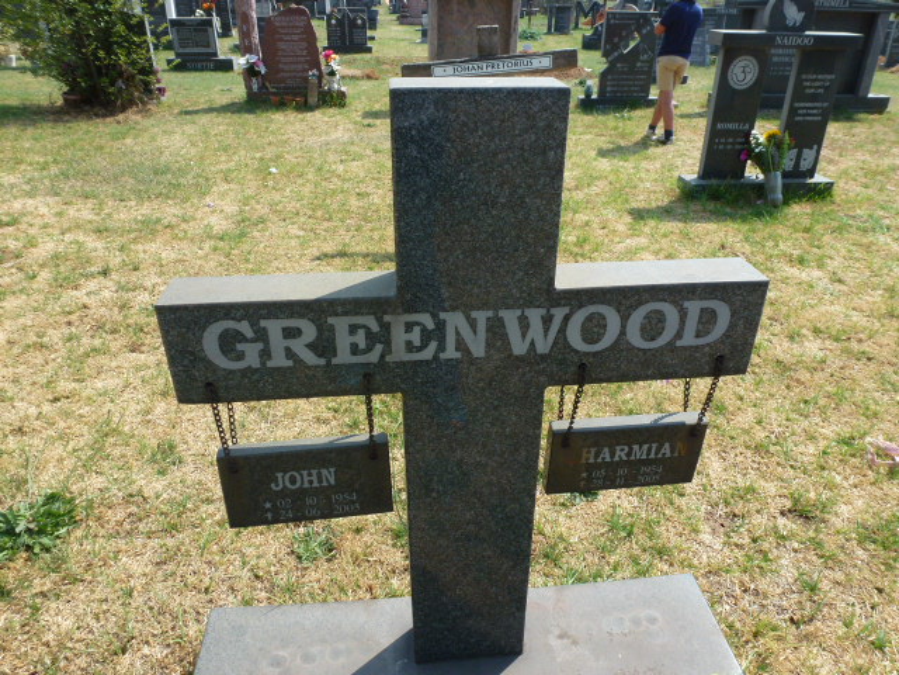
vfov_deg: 56.8
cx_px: 450
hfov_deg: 71.6
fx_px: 623
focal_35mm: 24
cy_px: 338
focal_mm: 4.3
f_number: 4
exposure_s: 1/400
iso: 100
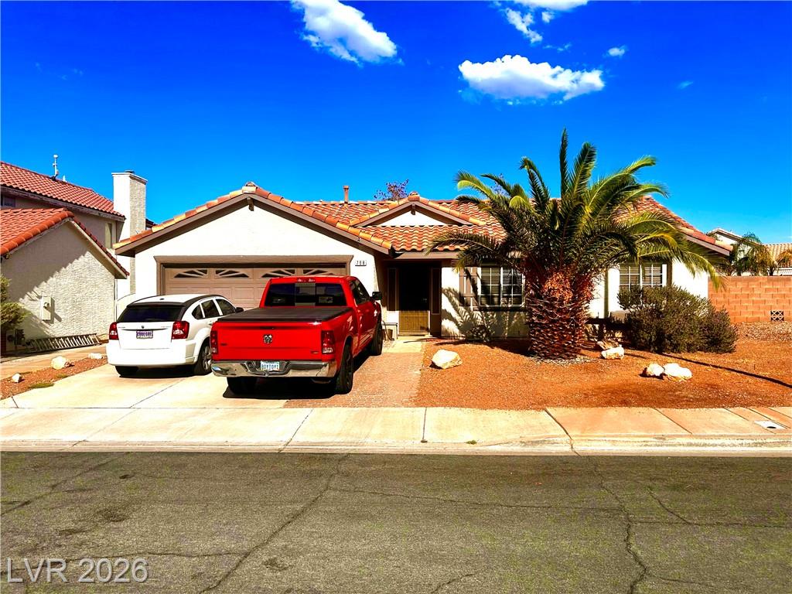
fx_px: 595
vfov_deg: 53.1
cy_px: 297
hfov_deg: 67.3
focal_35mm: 26
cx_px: 396
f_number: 1.5
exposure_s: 1/6579
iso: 50
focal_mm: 5.7
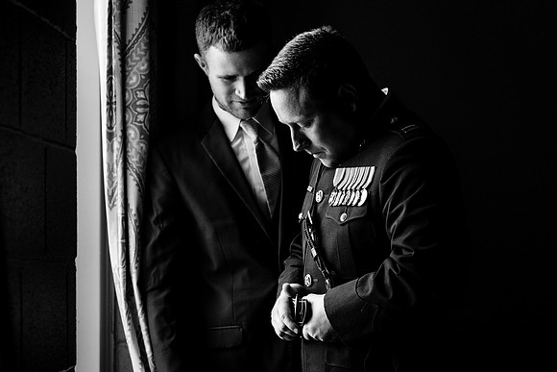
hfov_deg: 16.6
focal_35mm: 123
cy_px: 241
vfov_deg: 11.1
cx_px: 237
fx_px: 1907
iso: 1250
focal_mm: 91
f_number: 4
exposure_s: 1/100
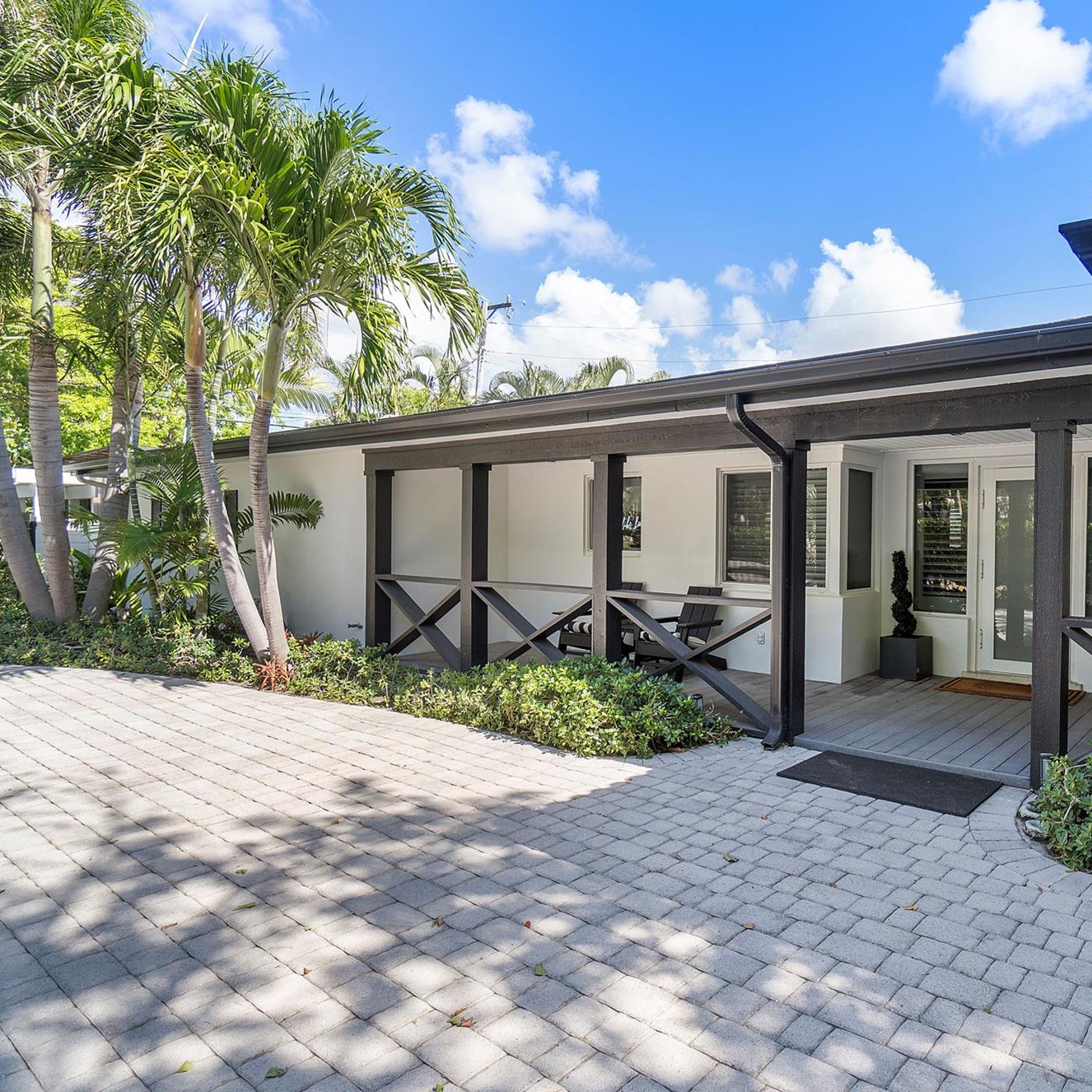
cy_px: 548
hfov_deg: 67.4
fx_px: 773
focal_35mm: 22
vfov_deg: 70.5
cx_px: 772
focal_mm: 11
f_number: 5
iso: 100
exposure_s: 1/250
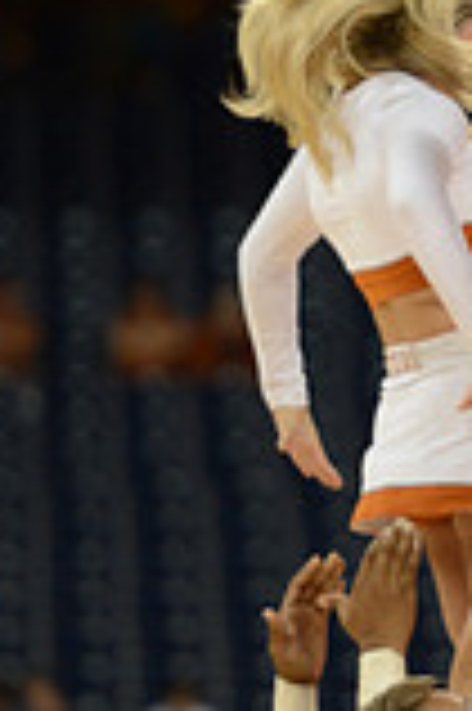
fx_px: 11214
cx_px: 643
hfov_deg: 2.4
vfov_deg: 3.6
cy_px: 369
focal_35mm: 569
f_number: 2.8
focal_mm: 200
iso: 2500
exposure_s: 1/1000
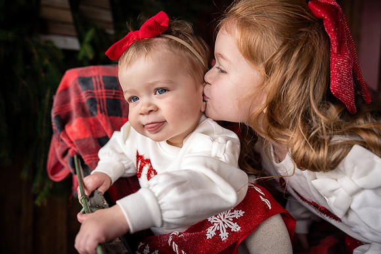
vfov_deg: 41.1
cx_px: 190
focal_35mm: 32
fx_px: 339
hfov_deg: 58.7
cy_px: 127
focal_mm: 32
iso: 320
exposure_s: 1/250
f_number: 3.2
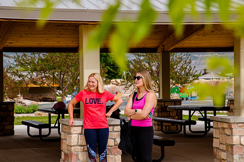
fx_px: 790
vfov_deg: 11.7
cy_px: 88
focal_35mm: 117
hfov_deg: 17.6
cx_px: 115
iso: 200
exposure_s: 1/320
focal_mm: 105
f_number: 9
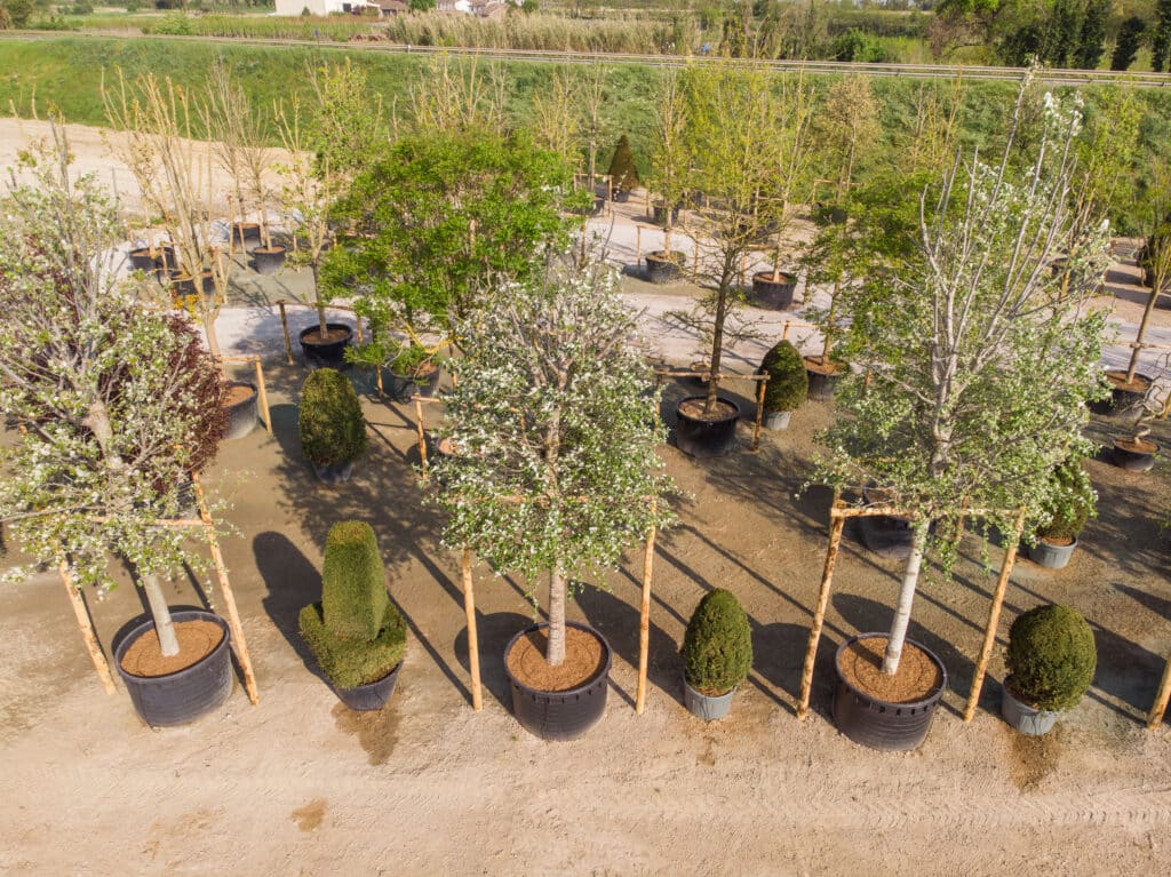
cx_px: 586
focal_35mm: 24
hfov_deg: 71.6
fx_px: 811
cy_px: 438
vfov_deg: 56.8
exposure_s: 1/750
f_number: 2.8
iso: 100
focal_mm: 4.5
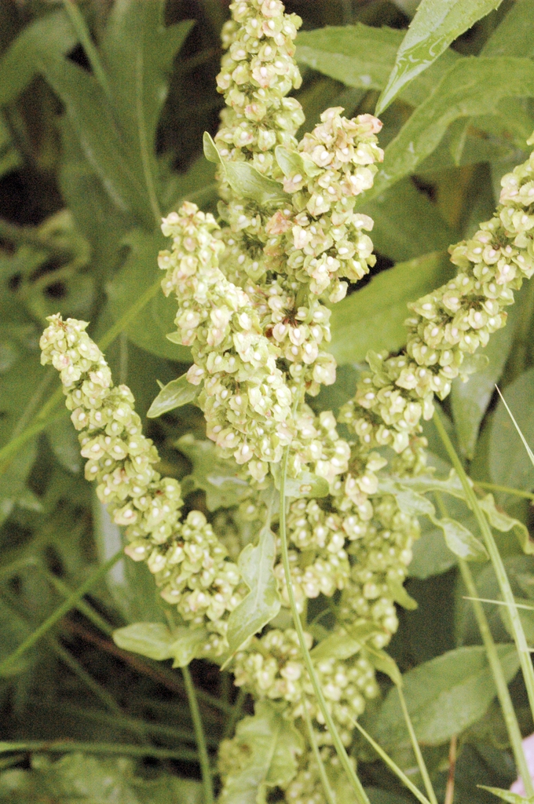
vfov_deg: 17.1
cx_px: 267
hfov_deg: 11.4
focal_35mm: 120
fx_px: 2677
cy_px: 402
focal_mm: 80
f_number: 13
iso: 1400
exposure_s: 1/90
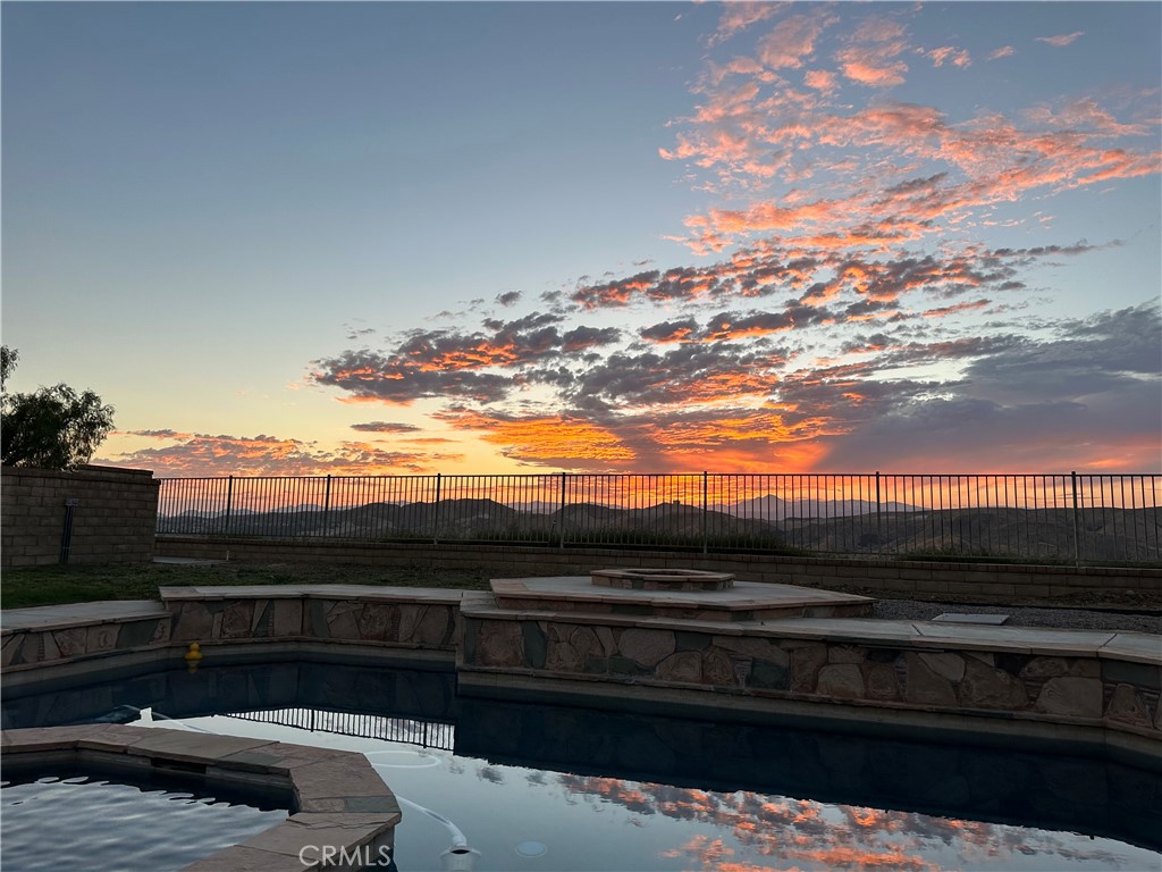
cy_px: 436
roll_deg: -1.5
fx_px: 806
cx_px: 581
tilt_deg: +6.8
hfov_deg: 71.6
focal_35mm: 24
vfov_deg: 56.8
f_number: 1.78
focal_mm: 6.86
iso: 80
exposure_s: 1/364
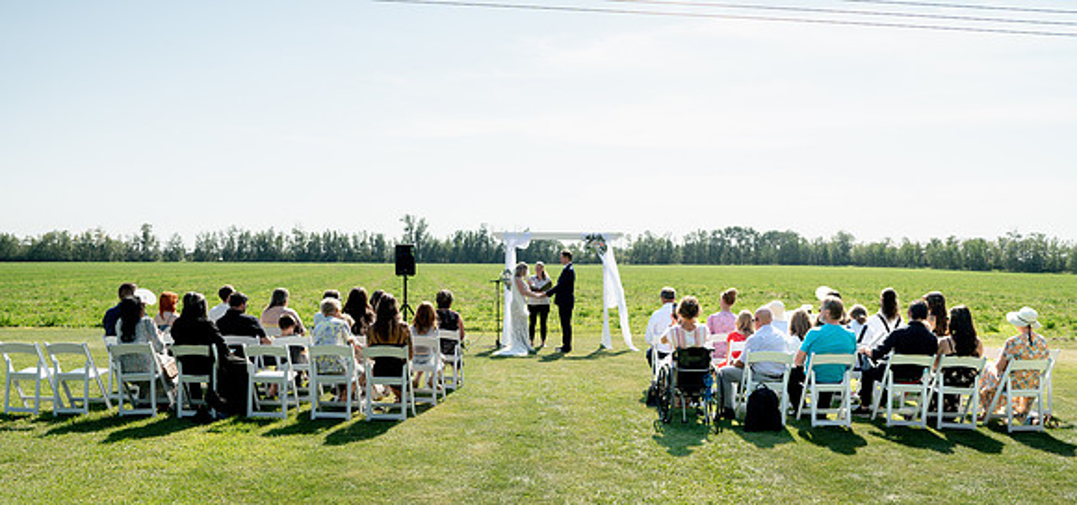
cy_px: 359
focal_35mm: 30
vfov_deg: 33.1
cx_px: 538
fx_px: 838
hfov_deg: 65.5
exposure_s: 1/200
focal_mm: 28
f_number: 5.6
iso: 400
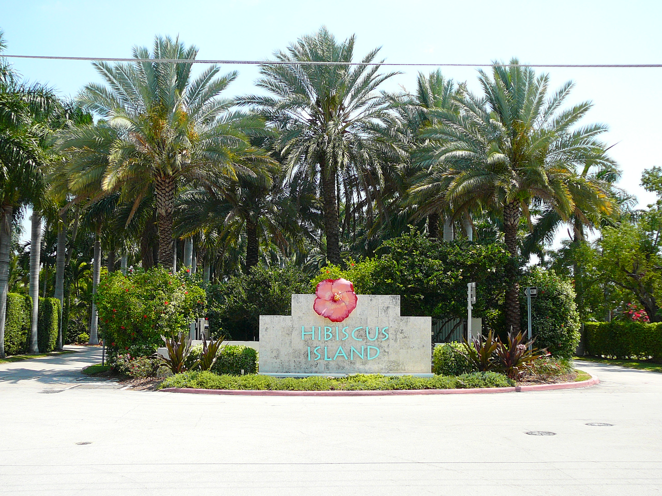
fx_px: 784
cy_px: 248
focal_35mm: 41
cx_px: 331
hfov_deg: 45.8
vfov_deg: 35.1
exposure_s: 1/640
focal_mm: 6.1
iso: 80
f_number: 3.1
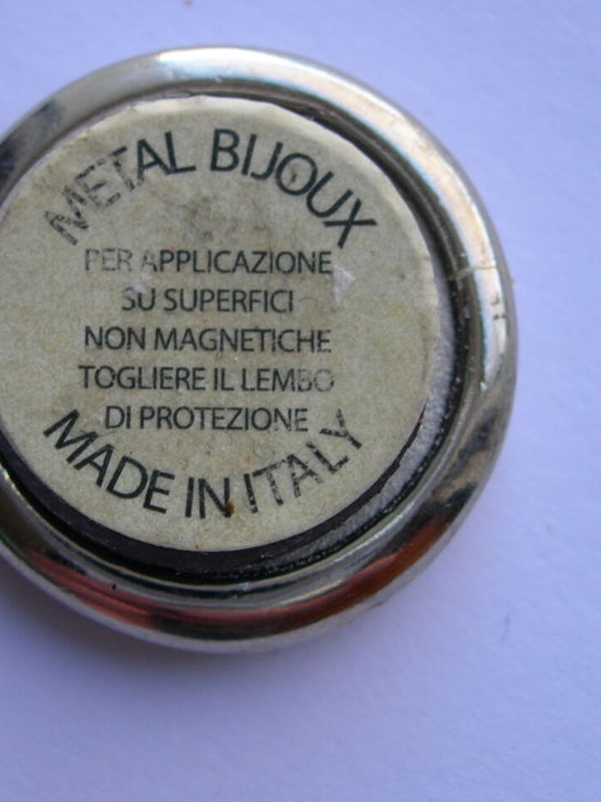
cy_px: 386
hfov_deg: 20.6
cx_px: 202
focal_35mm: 71
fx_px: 1644
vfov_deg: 27.4
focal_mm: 10.6
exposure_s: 1/55.6
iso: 50
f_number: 3.2
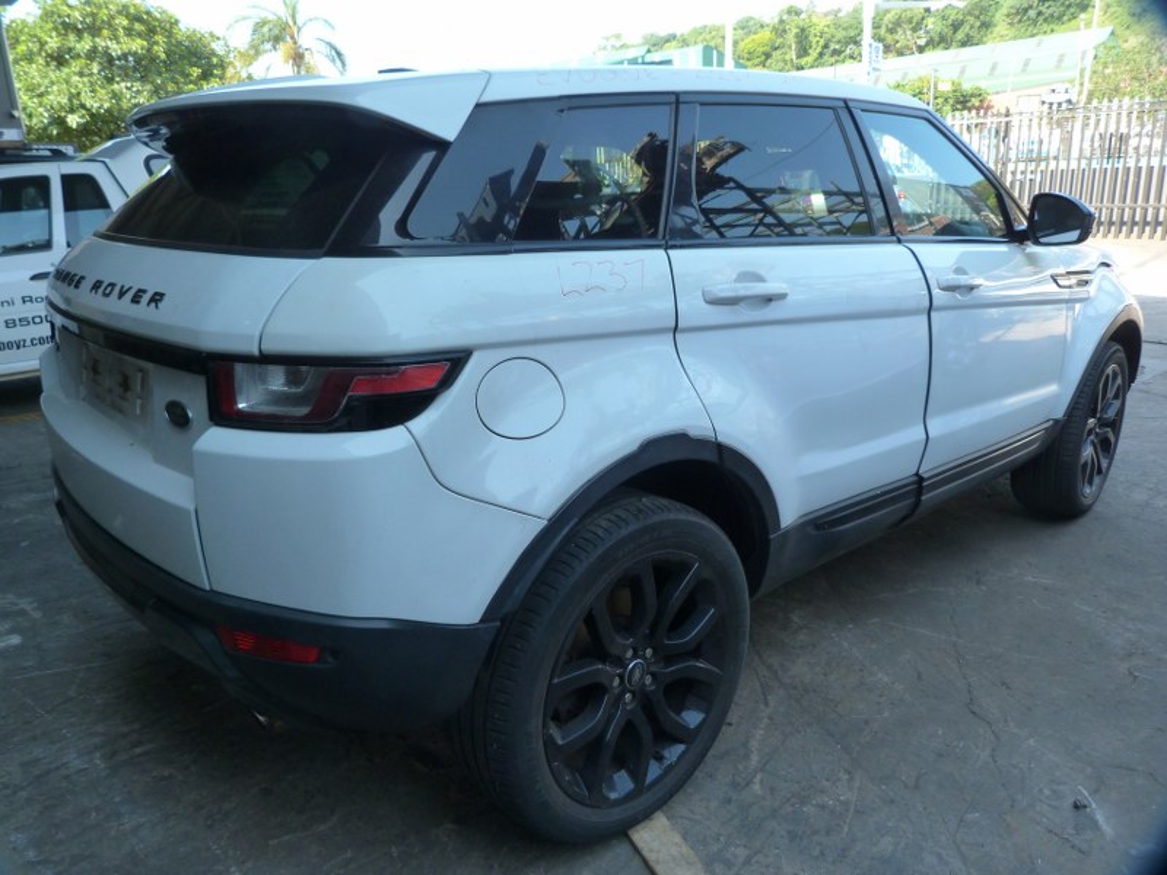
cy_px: 438
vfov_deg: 54.9
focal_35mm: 25
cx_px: 584
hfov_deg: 69.4
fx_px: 843
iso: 125
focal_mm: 4.5
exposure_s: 1/100
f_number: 3.2
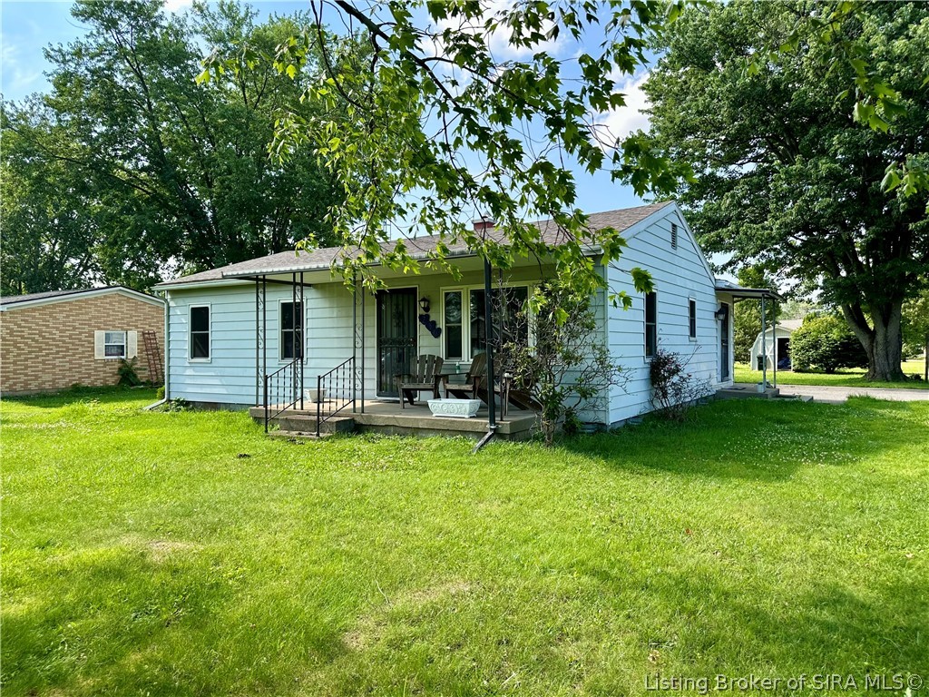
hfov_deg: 71.6
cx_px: 464
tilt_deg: +0.2
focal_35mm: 24
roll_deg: +0.1
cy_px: 348
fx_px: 644
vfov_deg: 56.8
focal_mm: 6.86
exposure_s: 1/999
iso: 80
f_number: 1.78
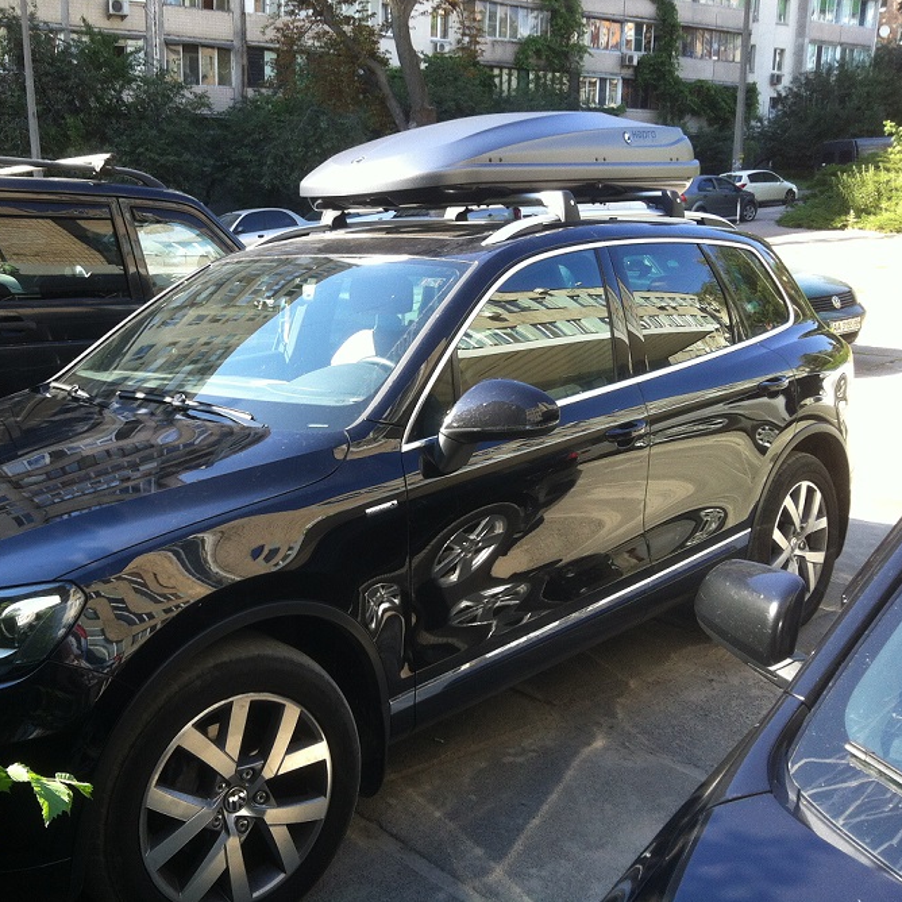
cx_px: 296
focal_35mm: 42
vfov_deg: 40.0
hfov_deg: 39.5
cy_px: 448
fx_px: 1238
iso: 80
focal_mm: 3.85
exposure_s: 1/160
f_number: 2.8
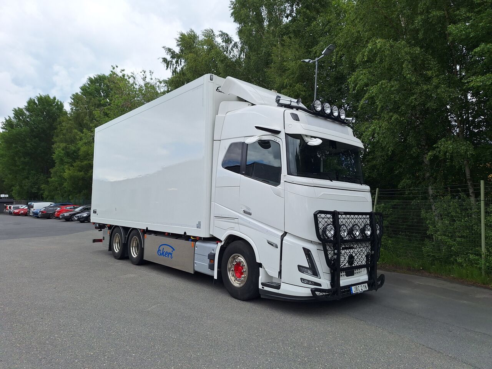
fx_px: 327
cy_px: 184
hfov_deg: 73.9
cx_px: 246
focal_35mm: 23
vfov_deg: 58.9
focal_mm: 5.54
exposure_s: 1/1992
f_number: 1.8
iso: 40
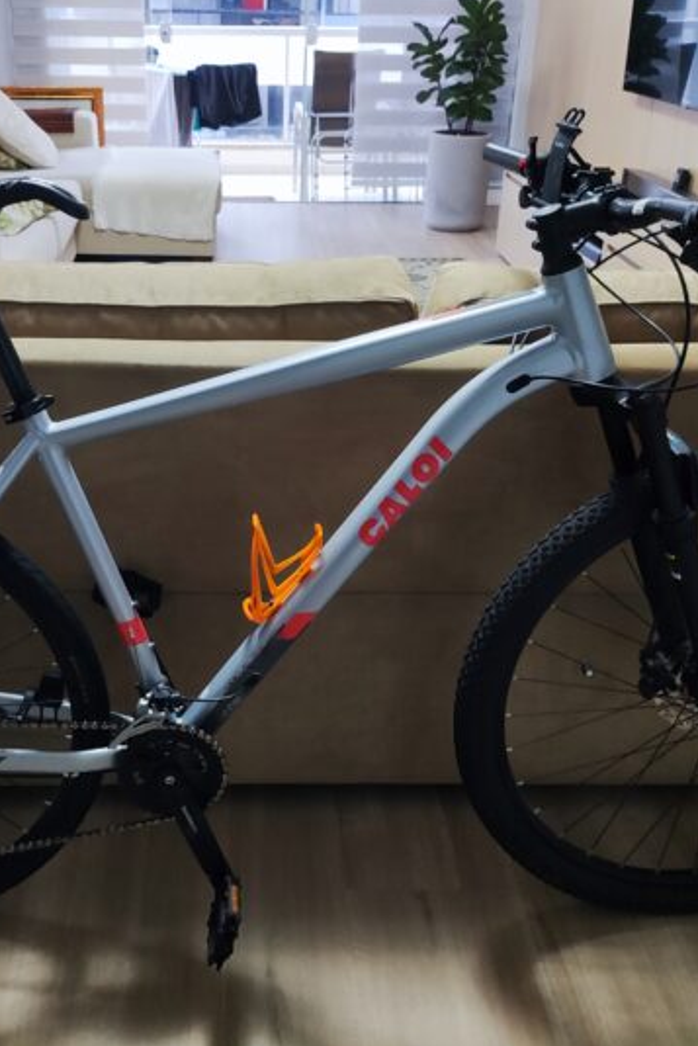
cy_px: 521
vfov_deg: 54.4
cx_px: 280
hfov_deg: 37.7
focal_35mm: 35
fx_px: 1017
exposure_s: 1/30
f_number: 1.79
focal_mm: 4.71
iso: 336
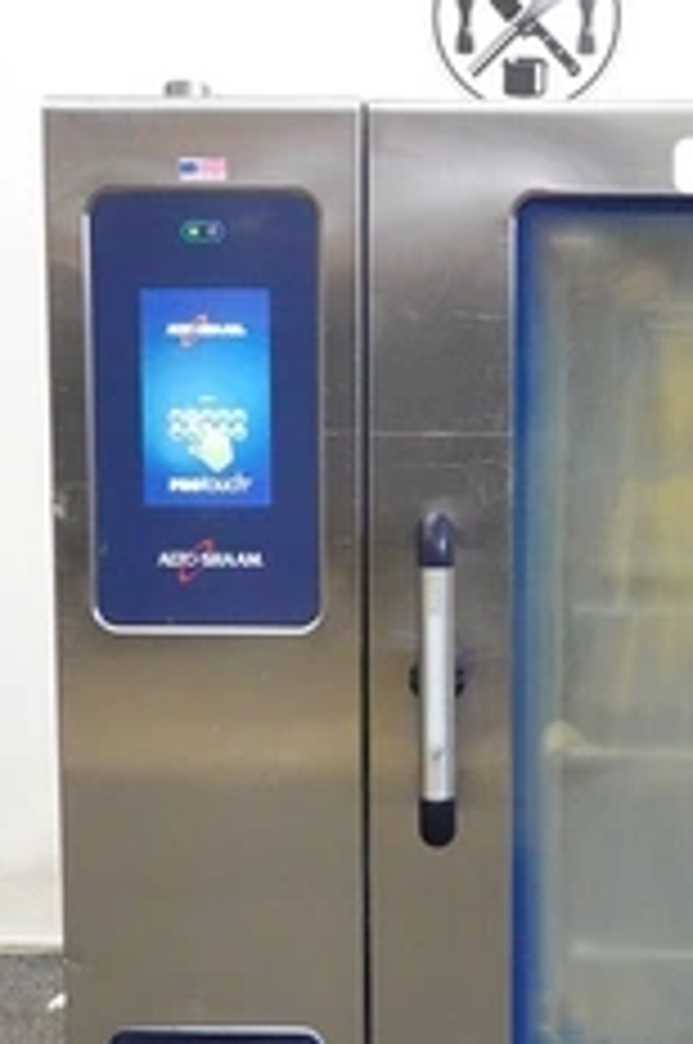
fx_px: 2346
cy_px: 648
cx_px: 518
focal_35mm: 81
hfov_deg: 16.7
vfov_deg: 25.0
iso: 2500
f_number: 4
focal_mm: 17.53
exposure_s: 1/50
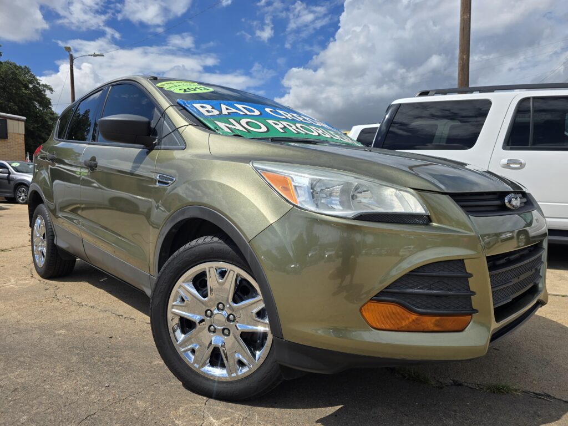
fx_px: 377
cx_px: 284
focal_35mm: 23
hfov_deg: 73.9
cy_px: 213
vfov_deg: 58.9
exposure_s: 1/1321
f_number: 1.7
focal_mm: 6.3
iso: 12
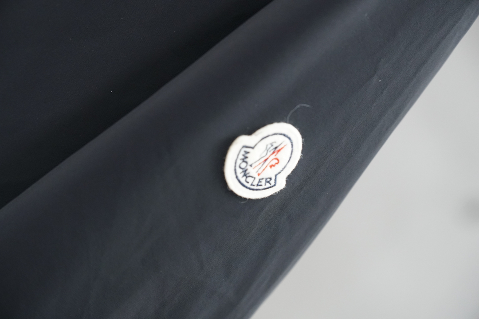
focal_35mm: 105
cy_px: 160
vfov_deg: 13.0
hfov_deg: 19.5
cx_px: 240
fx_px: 1397
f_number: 4
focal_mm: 70
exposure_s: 1/125
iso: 1600
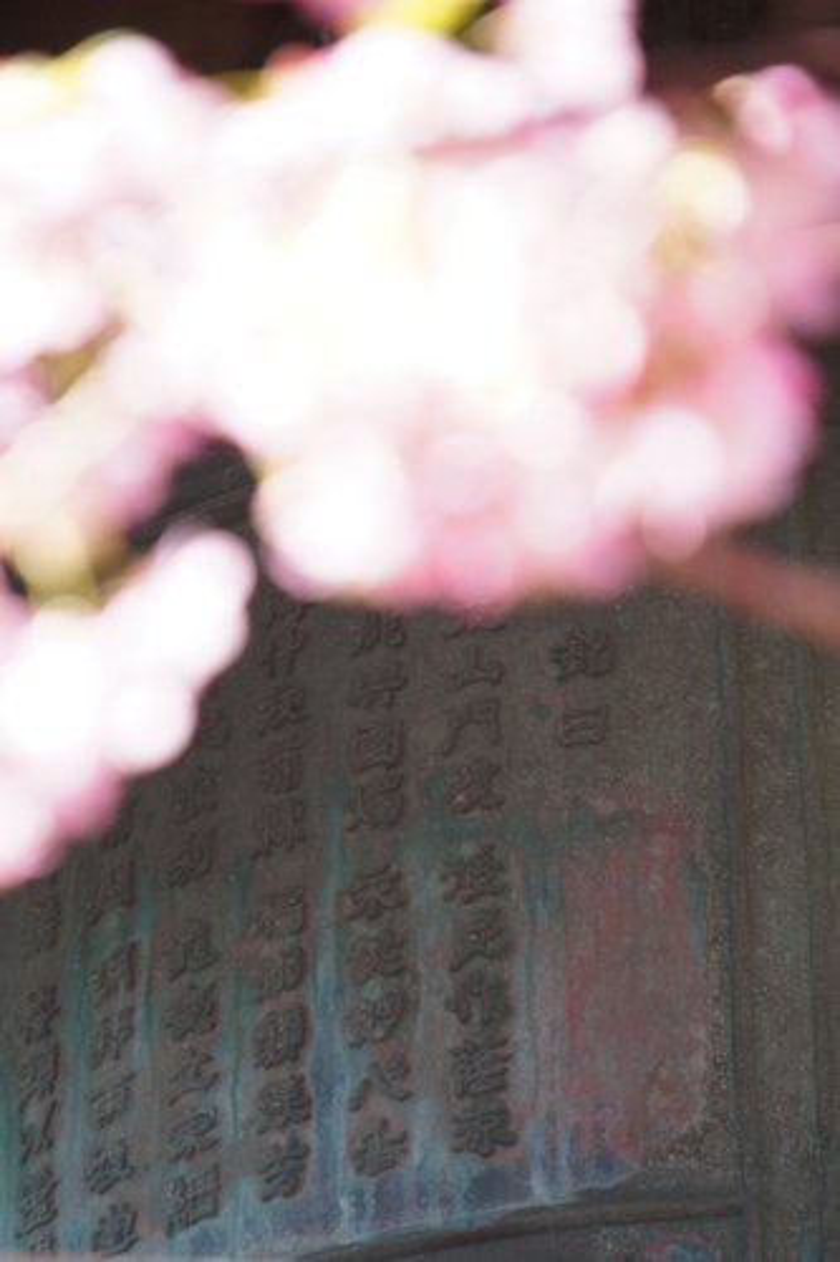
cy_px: 631
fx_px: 10506
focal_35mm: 300
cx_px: 420
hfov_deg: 4.6
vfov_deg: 6.9
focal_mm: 200
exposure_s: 1/320
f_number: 6.3
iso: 1000
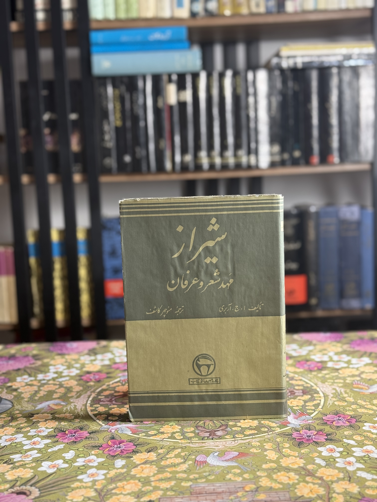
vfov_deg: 39.7
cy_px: 251
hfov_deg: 30.3
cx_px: 188
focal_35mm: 48
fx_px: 697
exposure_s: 1/50
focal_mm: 6.76
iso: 80
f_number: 1.78
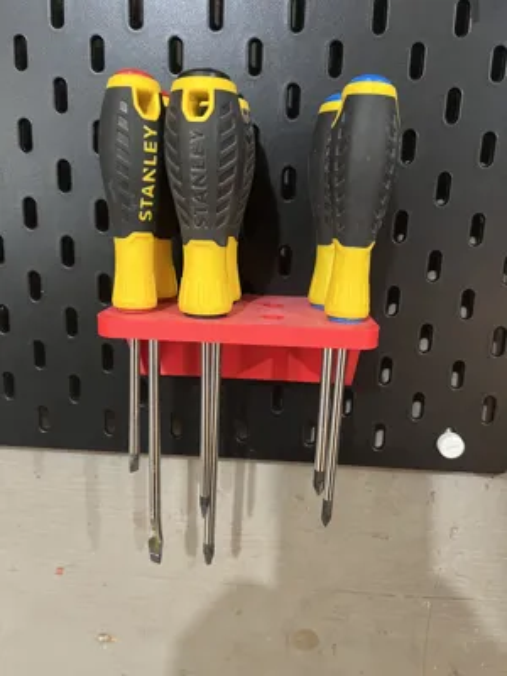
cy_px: 338
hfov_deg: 53.1
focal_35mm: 26
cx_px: 254
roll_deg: -2.6
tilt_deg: -14.6
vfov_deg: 67.3
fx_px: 508
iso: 500
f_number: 1.5
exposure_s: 1/40
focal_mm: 5.7
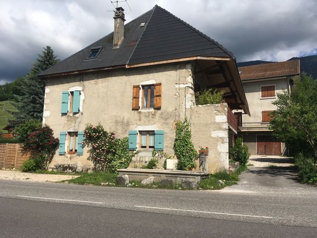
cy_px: 119
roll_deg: -1.7
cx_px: 158
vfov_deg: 48.2
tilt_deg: +5.7
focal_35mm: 29
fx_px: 266
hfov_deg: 61.7
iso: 25
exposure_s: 1/2653
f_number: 2.2
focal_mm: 4.15
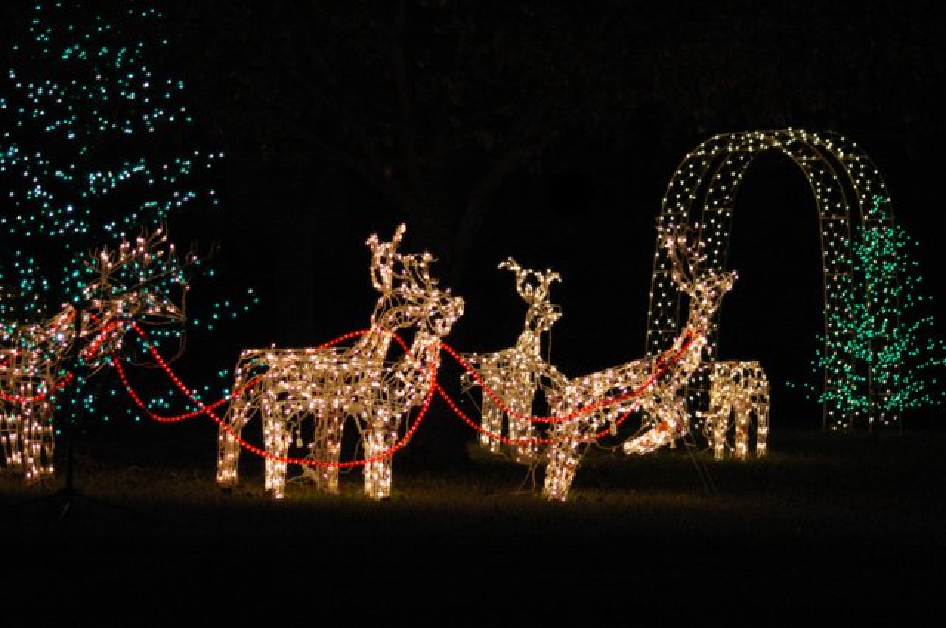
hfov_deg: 19.5
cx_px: 473
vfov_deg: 13.0
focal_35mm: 105
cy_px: 314
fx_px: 2756
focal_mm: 70
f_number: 4
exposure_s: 1/30
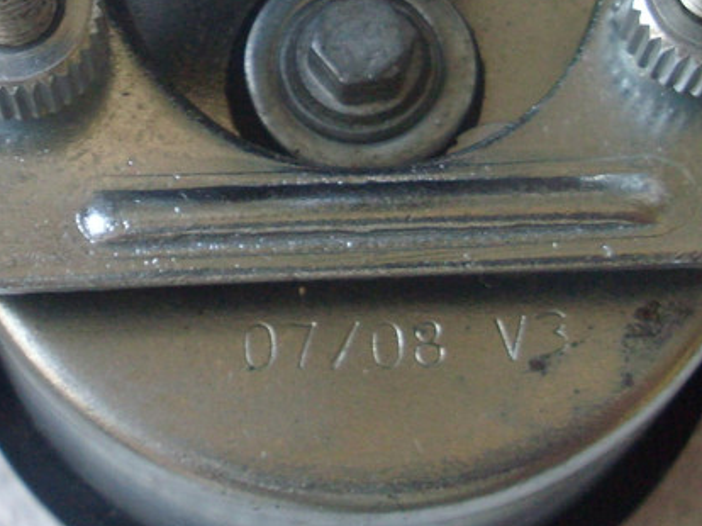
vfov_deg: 14.8
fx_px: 1986
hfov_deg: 20.0
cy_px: -24
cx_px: 345
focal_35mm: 98
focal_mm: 6.3
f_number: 3
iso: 200
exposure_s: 1/30
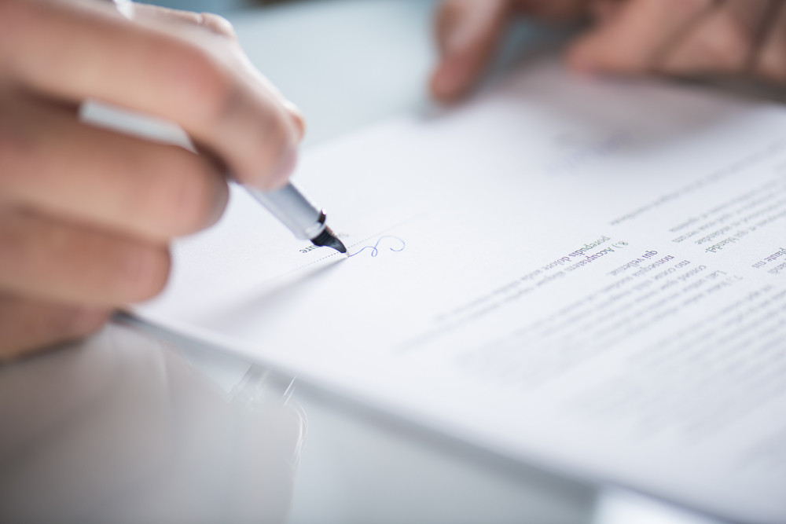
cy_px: 262
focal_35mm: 105
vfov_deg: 13.0
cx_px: 393
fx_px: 2293
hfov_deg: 19.5
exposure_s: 1/160
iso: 100
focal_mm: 105
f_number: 3
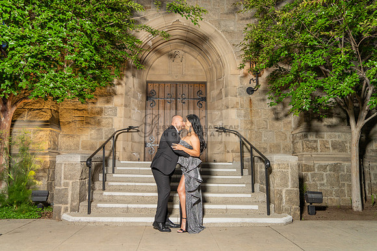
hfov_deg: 69.7
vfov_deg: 49.9
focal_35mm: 26
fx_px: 270
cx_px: 174
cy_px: 122
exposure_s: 1/200
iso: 400
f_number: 4
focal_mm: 24
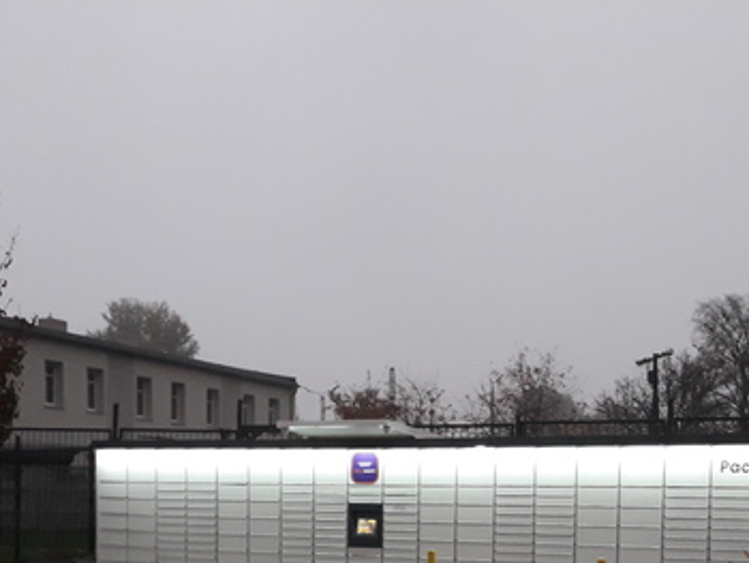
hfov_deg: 35.5
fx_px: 1169
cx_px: 402
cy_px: 558
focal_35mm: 54
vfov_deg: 25.8
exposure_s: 1/25
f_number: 1.7
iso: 320
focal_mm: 3.71
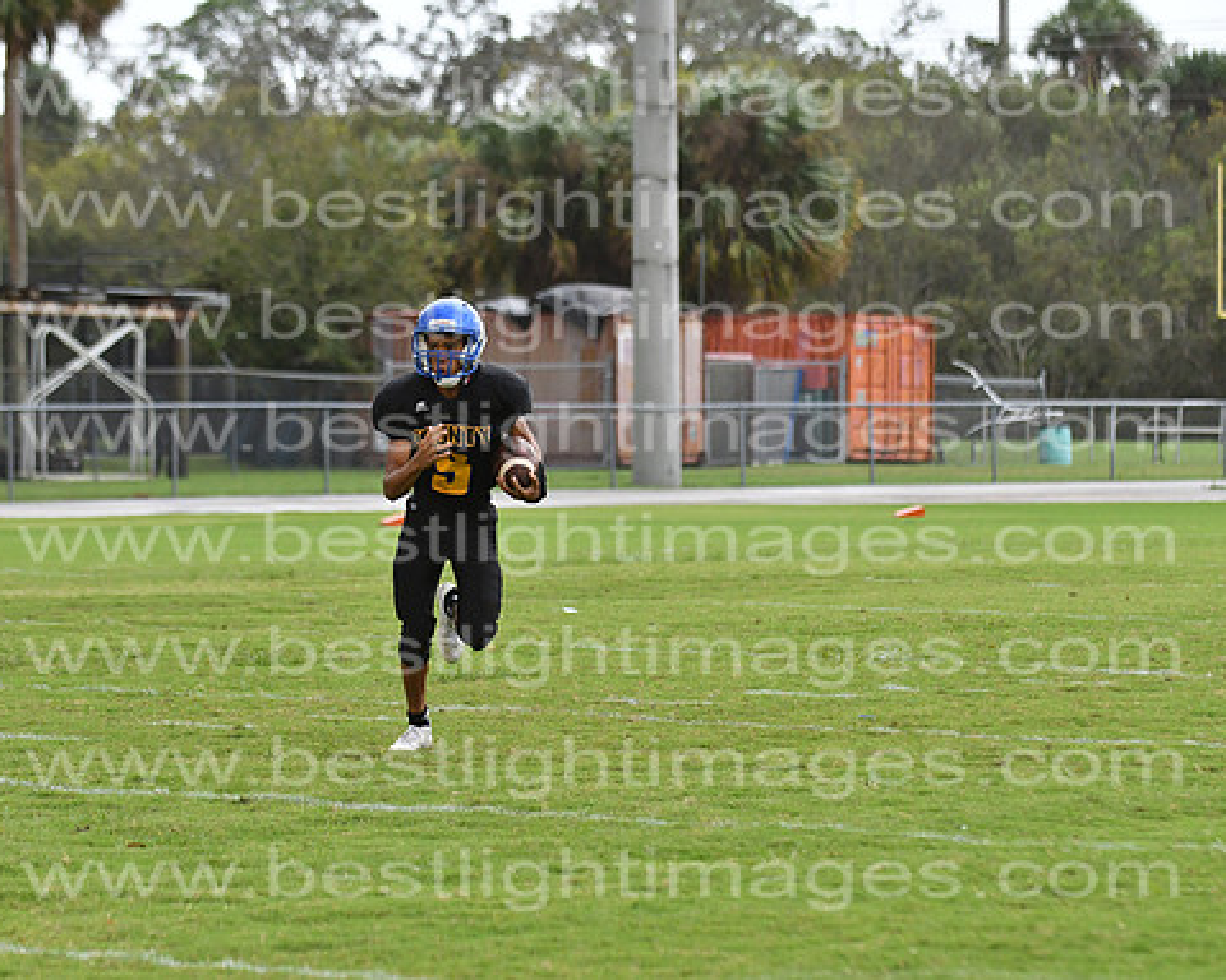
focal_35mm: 238
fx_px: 8636
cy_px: 489
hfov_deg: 8.1
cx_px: 603
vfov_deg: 6.5
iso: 1000
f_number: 3.5
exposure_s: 1/1600
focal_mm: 140
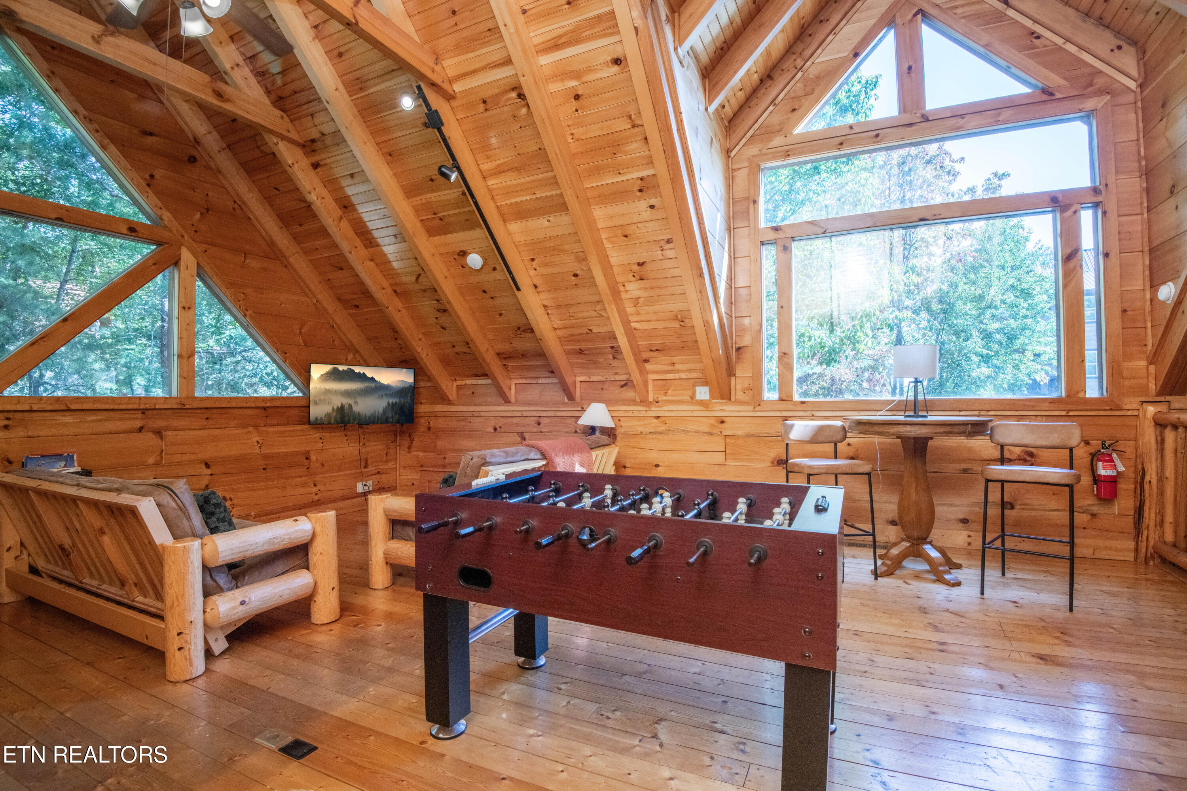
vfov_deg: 73.7
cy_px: 396
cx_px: 594
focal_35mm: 16
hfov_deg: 96.7
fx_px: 528
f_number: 9
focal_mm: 16
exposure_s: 1/200
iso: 500
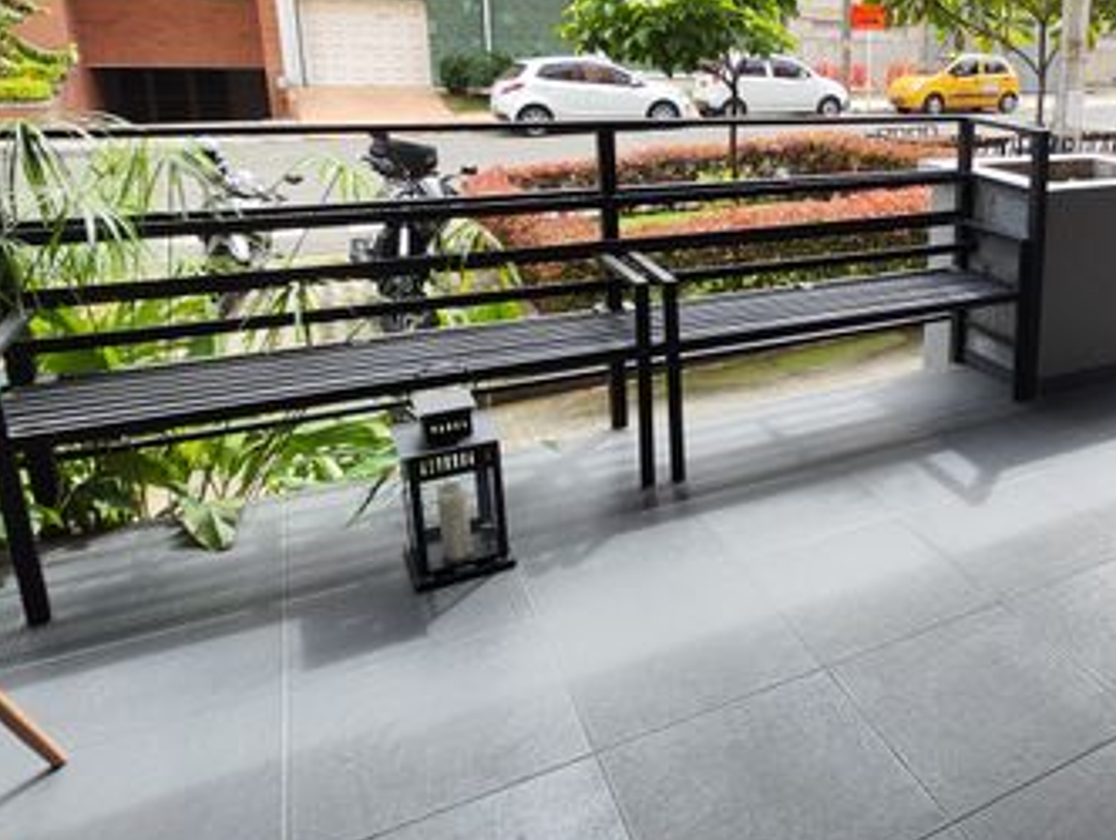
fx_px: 904
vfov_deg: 48.9
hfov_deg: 57.6
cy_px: 272
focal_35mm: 28
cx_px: 924
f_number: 2.2
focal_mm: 2.16
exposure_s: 1/120
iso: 74
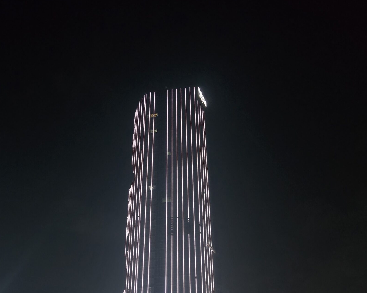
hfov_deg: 50.2
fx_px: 391
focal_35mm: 36
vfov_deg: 37.4
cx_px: 167
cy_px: 284
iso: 1600
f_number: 1.7
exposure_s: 1/50
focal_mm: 6.3
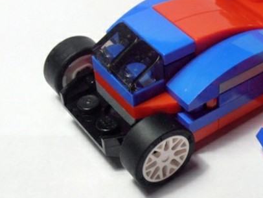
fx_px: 623
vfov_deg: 18.0
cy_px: 94
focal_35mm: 82
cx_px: 218
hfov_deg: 23.4
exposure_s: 1/50
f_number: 3.9
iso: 80
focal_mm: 6.61
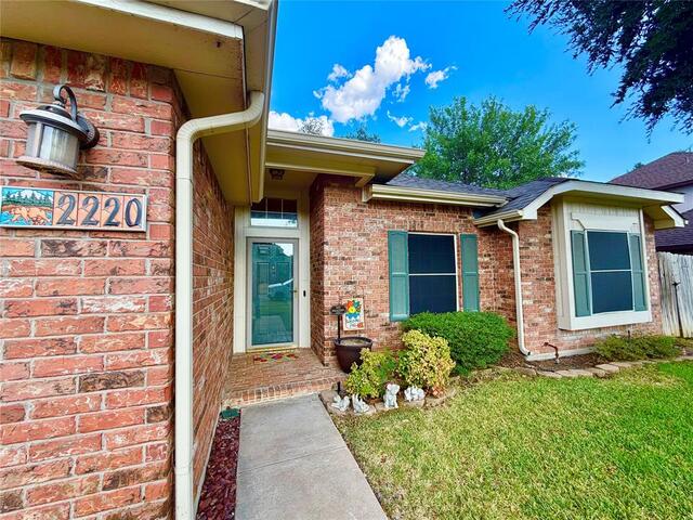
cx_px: 346
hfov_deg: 102.1
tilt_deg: +2.8
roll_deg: +1.3
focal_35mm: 14
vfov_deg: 85.7
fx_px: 280
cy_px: 260
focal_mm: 2.22
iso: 50
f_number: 2.2
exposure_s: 1/413
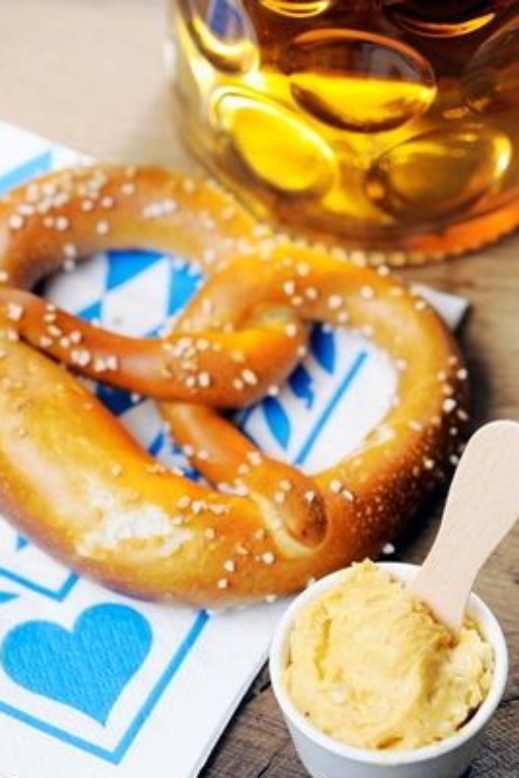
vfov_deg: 17.5
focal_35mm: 117
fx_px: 2530
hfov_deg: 11.7
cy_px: 432
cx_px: 278
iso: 100
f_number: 8
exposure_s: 1/5
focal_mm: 105
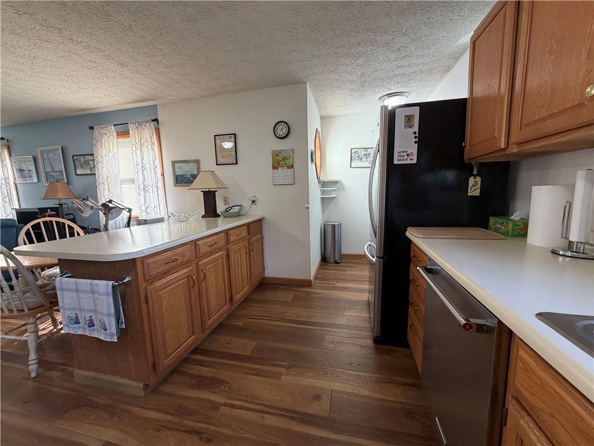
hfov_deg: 102.1
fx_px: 240
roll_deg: +1.6
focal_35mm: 14
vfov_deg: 85.7
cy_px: 223
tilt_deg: -8.0
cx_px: 297
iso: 200
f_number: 2.2
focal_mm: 2.22
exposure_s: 1/60
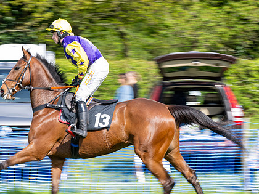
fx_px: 1235
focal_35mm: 165
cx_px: 73
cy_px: 127
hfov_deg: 12.0
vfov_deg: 9.0
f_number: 8
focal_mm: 98
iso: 100
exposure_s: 1/100
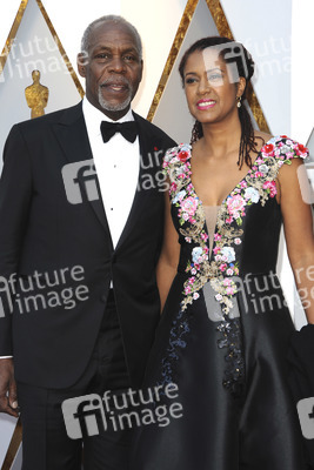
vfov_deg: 20.8
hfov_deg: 14.0
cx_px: 157
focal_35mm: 98
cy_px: 235
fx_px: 1281
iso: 800
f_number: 9
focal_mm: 98
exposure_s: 1/250
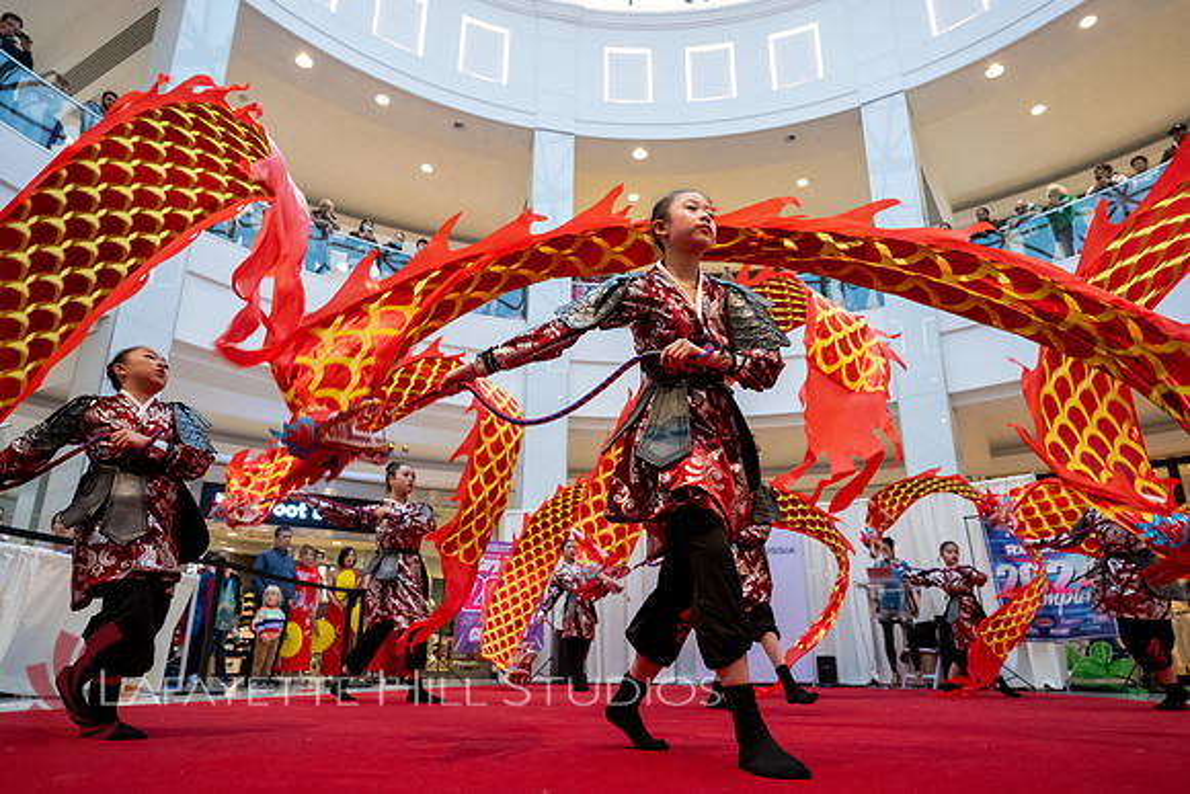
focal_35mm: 24
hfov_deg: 73.7
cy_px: 397
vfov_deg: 53.2
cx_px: 595
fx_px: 793
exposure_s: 1/500
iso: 4000
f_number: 4
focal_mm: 24
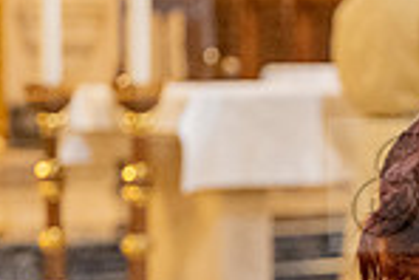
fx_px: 3192
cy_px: 185
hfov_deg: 7.4
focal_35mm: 274
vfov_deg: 5.0
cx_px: 575
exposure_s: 1/200
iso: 2000
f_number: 2.8
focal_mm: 70
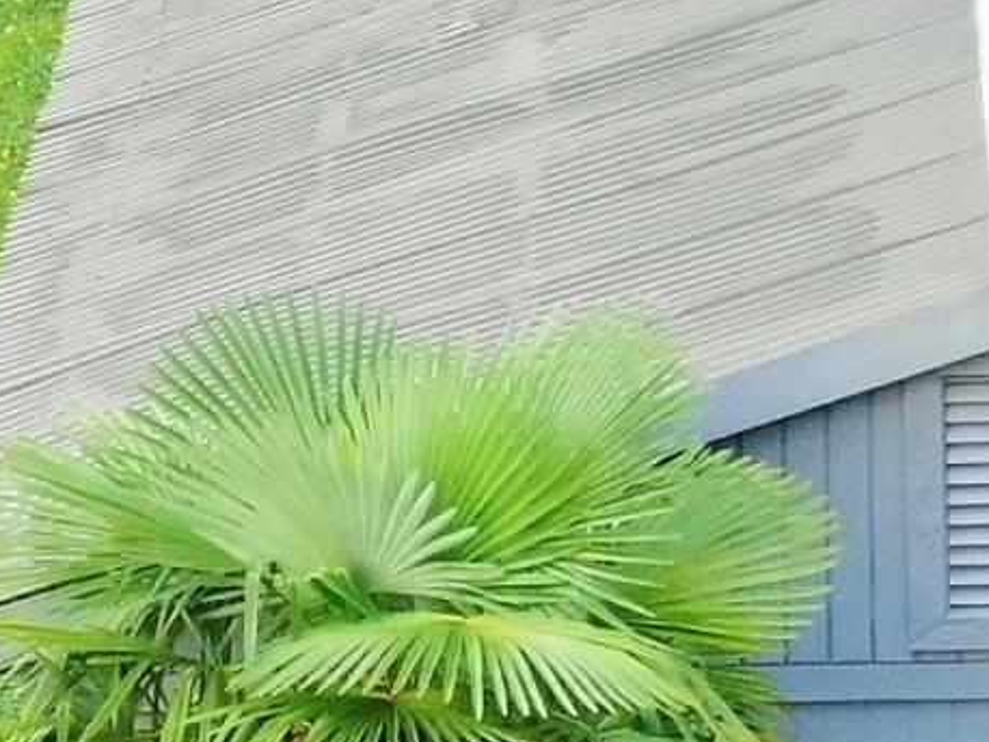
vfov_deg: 5.2
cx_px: 976
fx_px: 8233
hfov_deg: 6.9
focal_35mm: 288
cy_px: 820
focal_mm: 7.71
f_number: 3.6
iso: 400
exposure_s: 1/13
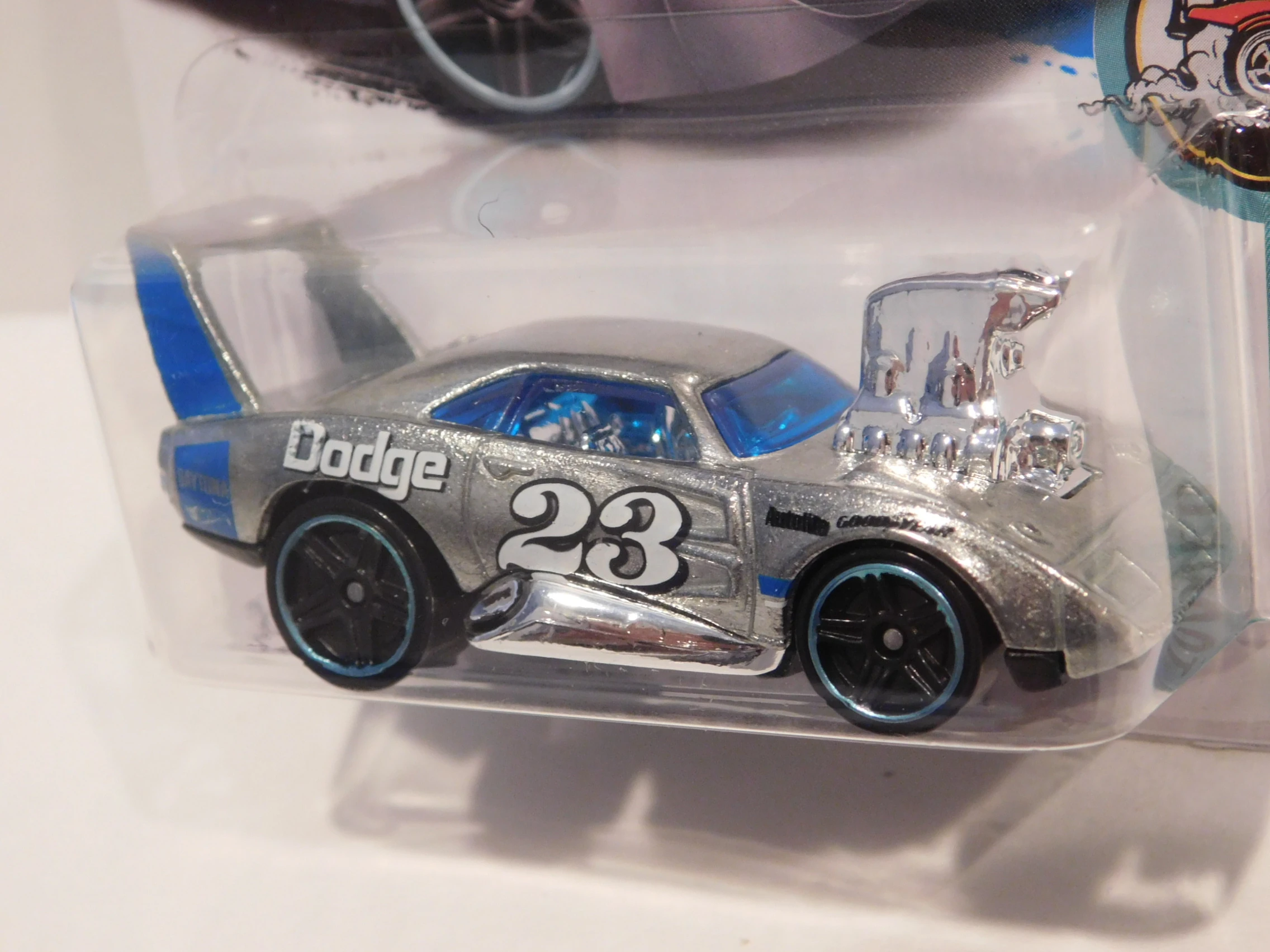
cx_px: 635
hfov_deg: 32.7
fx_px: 2165
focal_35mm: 59
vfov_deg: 24.8
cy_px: 476
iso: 400
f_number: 4
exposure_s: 1/13
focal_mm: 10.4
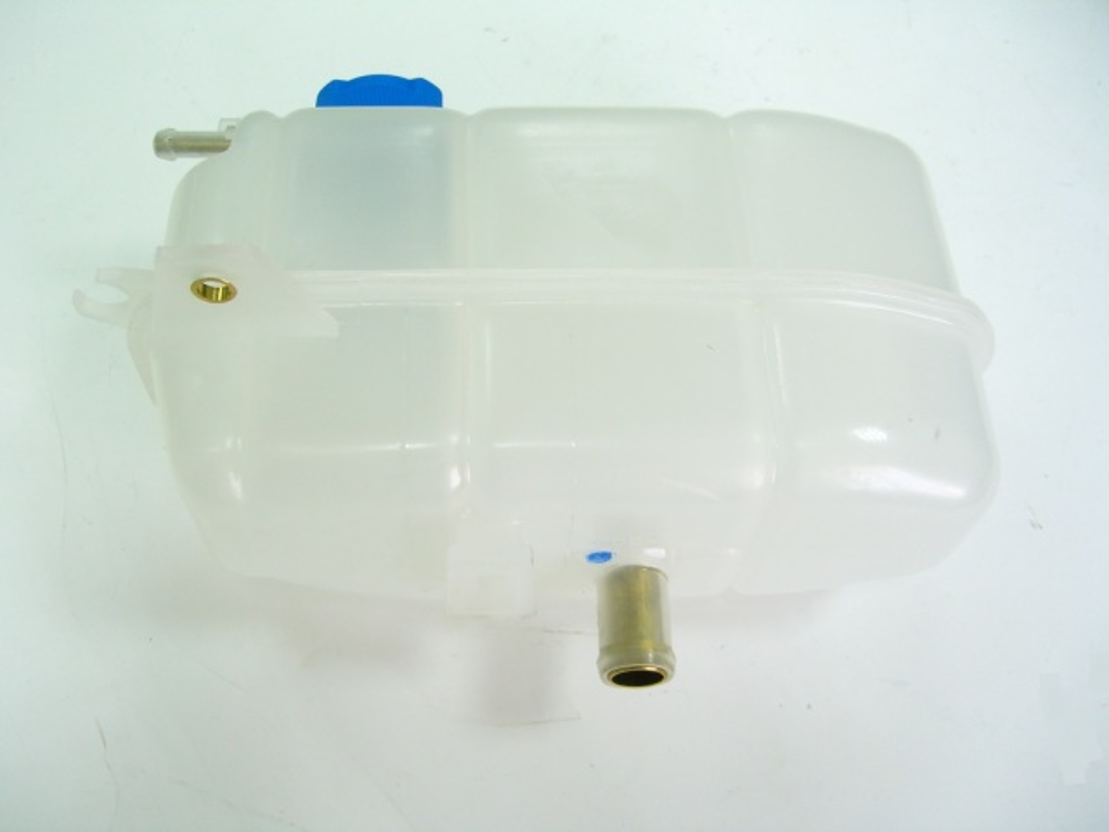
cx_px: 554
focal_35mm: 38
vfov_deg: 37.7
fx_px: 1217
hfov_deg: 49.0
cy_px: 416
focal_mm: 7.9
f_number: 2.8
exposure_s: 1/40
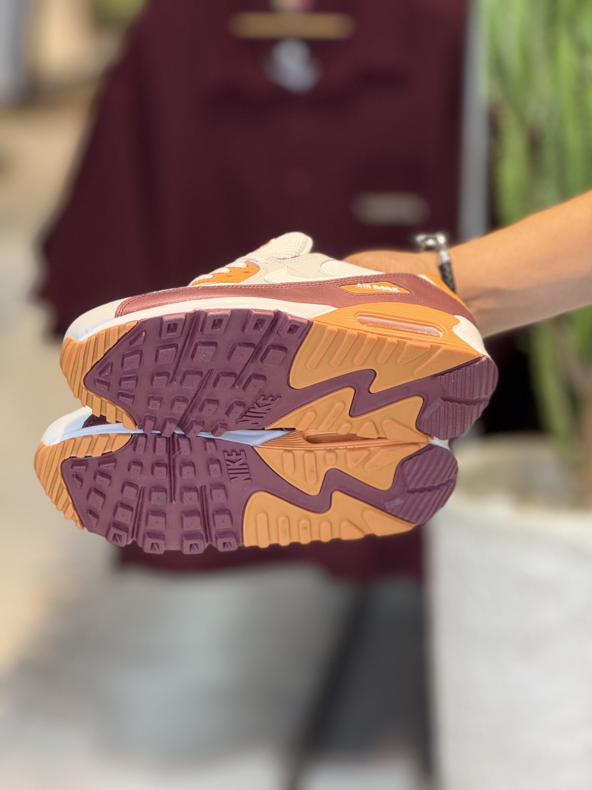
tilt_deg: -13.8
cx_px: 296
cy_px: 395
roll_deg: -1.1
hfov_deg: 12.3
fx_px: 2736
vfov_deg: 16.4
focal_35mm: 120
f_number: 2.8
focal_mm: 15.66
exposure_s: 1/100
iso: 160
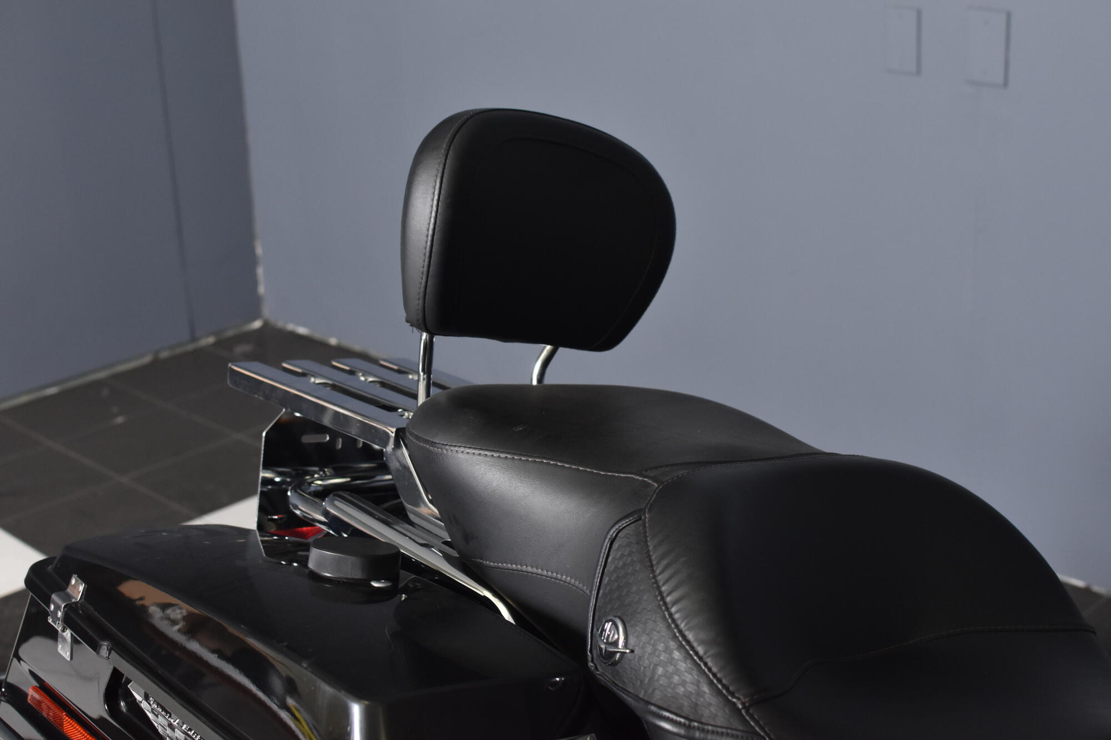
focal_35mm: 52
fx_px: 1620
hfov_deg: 37.9
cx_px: 556
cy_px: 370
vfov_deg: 25.7
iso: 800
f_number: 4.5
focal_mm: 35
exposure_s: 1/160
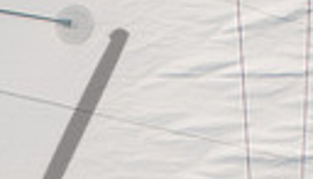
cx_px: 140
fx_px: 1124
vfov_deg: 8.8
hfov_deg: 15.8
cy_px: 294
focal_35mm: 135
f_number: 4.5
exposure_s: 1/320
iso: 100
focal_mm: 18
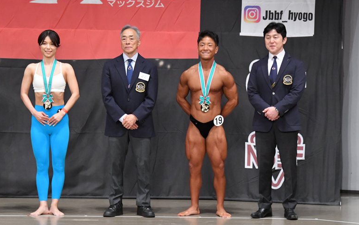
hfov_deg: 10.1
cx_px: 179
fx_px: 2026
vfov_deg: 6.3
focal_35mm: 207
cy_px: 116
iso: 6400
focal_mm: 135
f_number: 5.6
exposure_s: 1/400
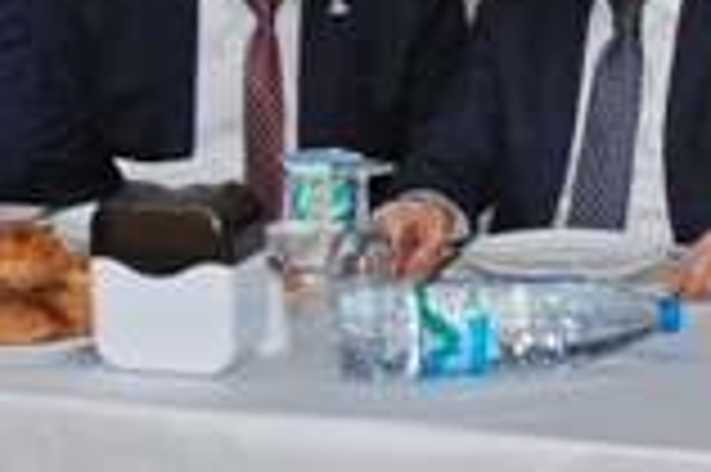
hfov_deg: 14.7
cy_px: 135
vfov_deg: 9.8
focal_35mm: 140
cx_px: 356
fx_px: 2763
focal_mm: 23
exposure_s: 1/60
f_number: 3.8
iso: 400
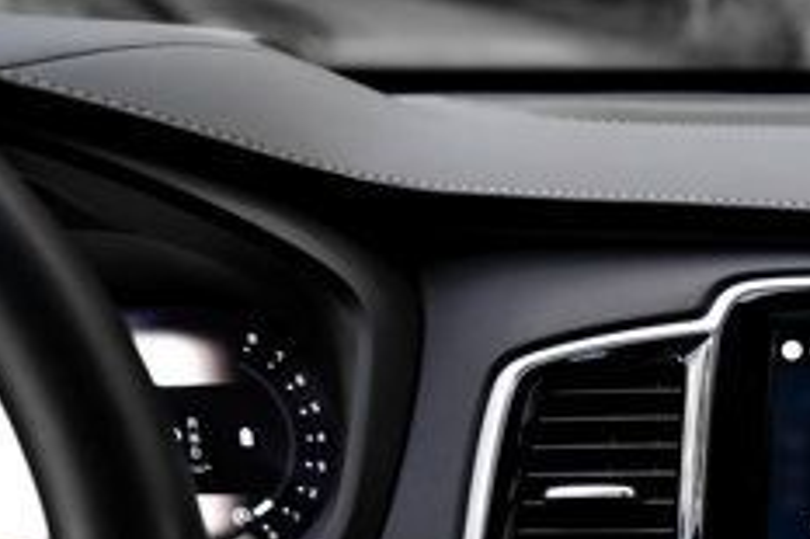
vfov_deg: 18.9
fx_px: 1484
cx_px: 991
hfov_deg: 26.8
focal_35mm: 66
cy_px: 718
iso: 640
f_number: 4
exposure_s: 1/200
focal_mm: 24
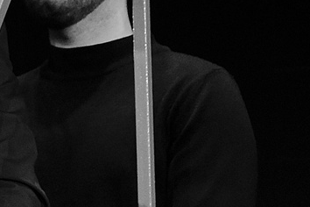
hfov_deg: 3.8
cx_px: -707
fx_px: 4546
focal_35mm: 528
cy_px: -203
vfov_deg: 2.6
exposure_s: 1/125
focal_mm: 48.4
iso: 1250
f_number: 4
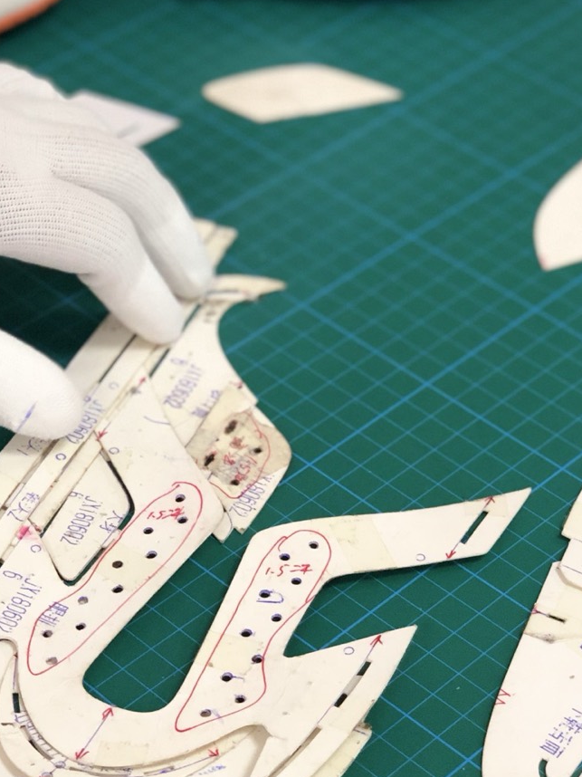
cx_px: 191
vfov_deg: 20.2
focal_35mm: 97
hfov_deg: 15.2
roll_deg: -0.6
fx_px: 2176
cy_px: 456
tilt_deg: -42.2
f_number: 2.4
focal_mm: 6
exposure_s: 1/33
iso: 100
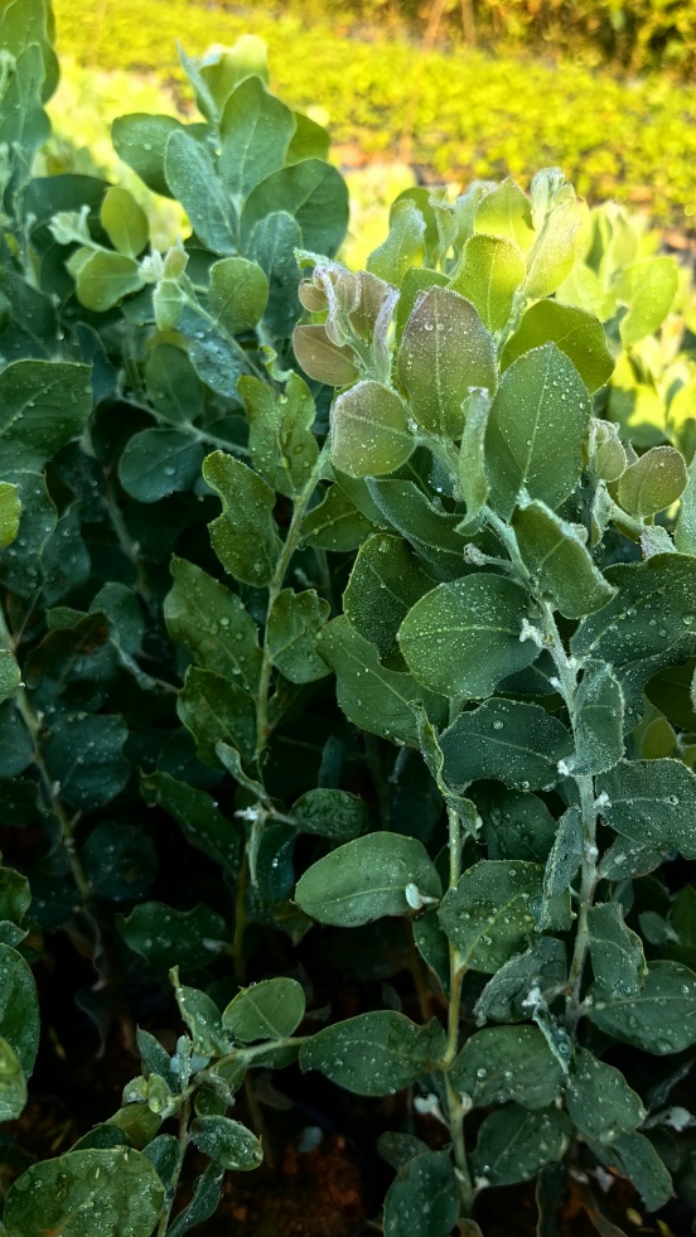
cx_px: 401
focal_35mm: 32
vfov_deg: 61.0
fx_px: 1050
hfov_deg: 36.6
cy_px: 654
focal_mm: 5.75
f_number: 2
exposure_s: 1/860
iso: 50
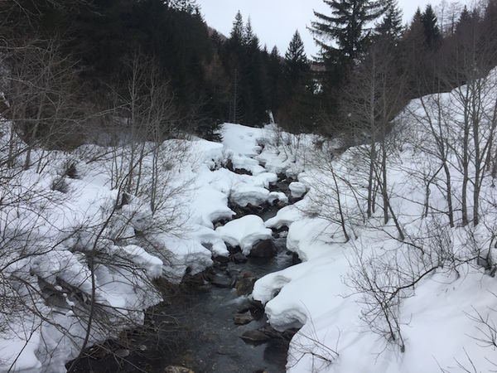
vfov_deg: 48.2
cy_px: 186
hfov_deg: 61.7
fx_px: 416
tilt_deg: -2.9
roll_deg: +0.9
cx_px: 248
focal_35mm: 29
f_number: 2.2
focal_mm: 4.15
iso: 32
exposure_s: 1/1883
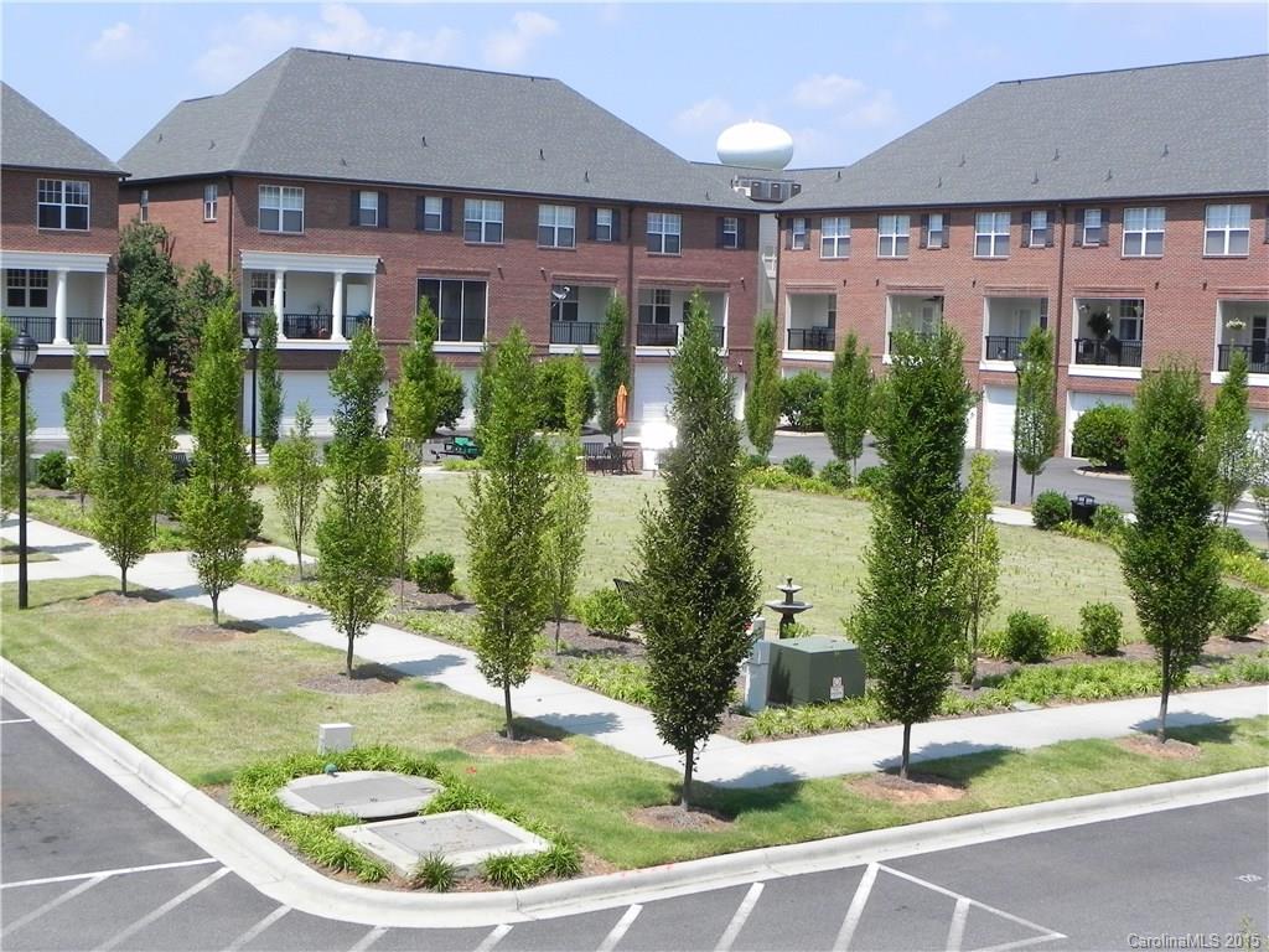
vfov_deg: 28.0
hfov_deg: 36.8
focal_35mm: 52
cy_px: 476
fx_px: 1906
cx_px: 634
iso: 160
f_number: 7.1
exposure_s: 1/330
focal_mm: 9.2
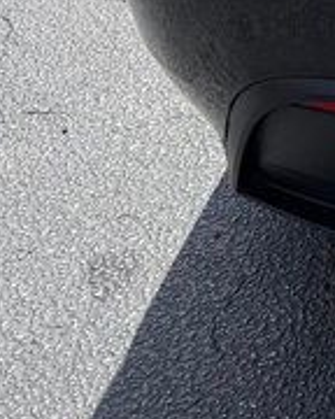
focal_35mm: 133
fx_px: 1648
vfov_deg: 12.5
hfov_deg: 9.3
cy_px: -447
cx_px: 993
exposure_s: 1/3759
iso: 80
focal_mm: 6.76
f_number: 1.78
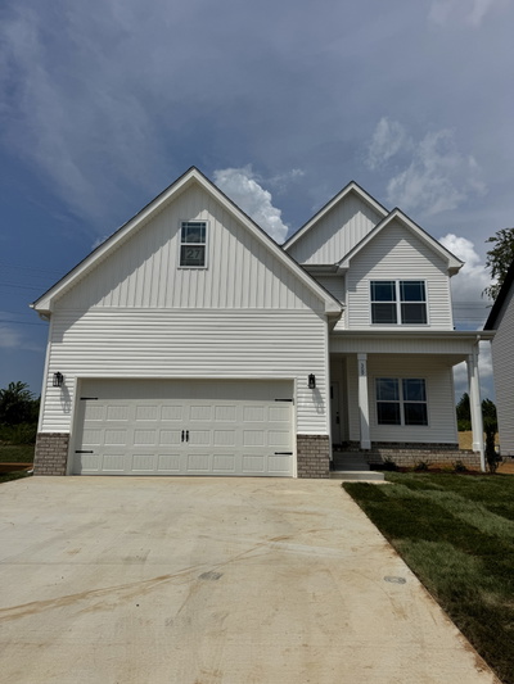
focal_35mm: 24
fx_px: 475
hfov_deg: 56.8
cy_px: 342
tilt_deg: +13.5
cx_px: 257
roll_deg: -0.9
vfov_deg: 71.6
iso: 64
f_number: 1.78
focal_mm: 6.76
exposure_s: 1/15152
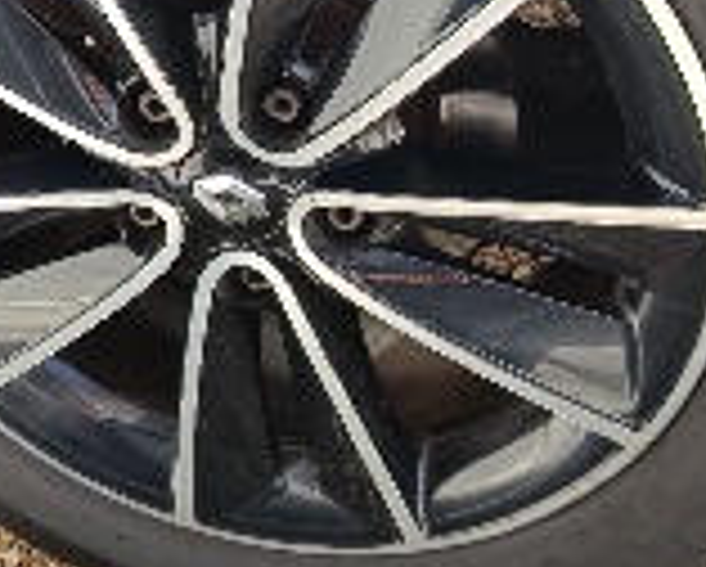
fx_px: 1297
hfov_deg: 30.2
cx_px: 225
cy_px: 22
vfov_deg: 23.8
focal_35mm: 62
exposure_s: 1/100
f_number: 1.7
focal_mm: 5.24
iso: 88
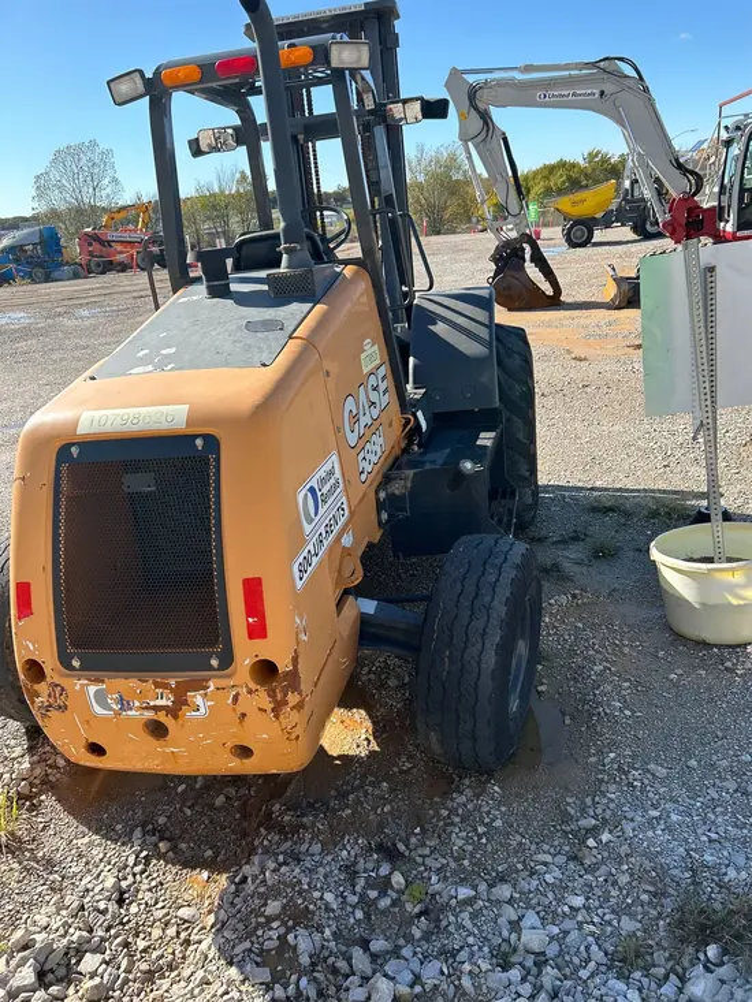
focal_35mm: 26
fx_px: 753
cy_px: 501
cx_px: 376
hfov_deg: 53.1
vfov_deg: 67.3
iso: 50
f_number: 1.5
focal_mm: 5.7
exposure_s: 1/1779
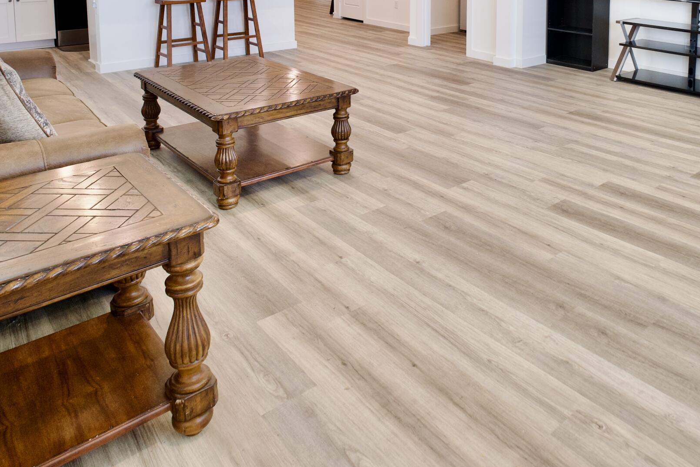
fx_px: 544
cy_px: 51
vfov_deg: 42.7
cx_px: 493
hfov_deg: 63.0
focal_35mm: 28
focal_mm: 10
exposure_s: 1/40
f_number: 3.2
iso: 250
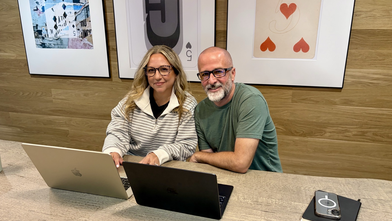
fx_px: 301
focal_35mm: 29
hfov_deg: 66.1
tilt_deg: -15.3
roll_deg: +0.9
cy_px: 122
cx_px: 194
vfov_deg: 40.1
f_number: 1.6
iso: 160
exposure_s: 1/60
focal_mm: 5.96
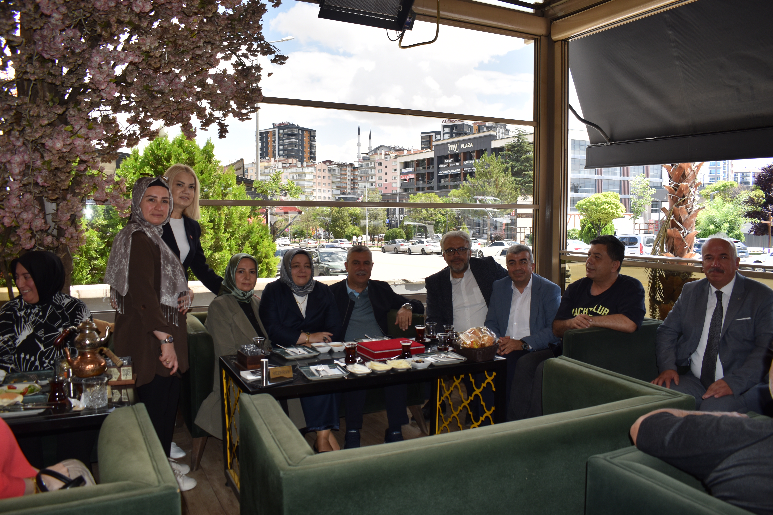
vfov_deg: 47.9
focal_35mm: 27
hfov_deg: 67.4
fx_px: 580
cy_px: 258
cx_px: 386
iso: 125
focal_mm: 18
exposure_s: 1/200
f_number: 5
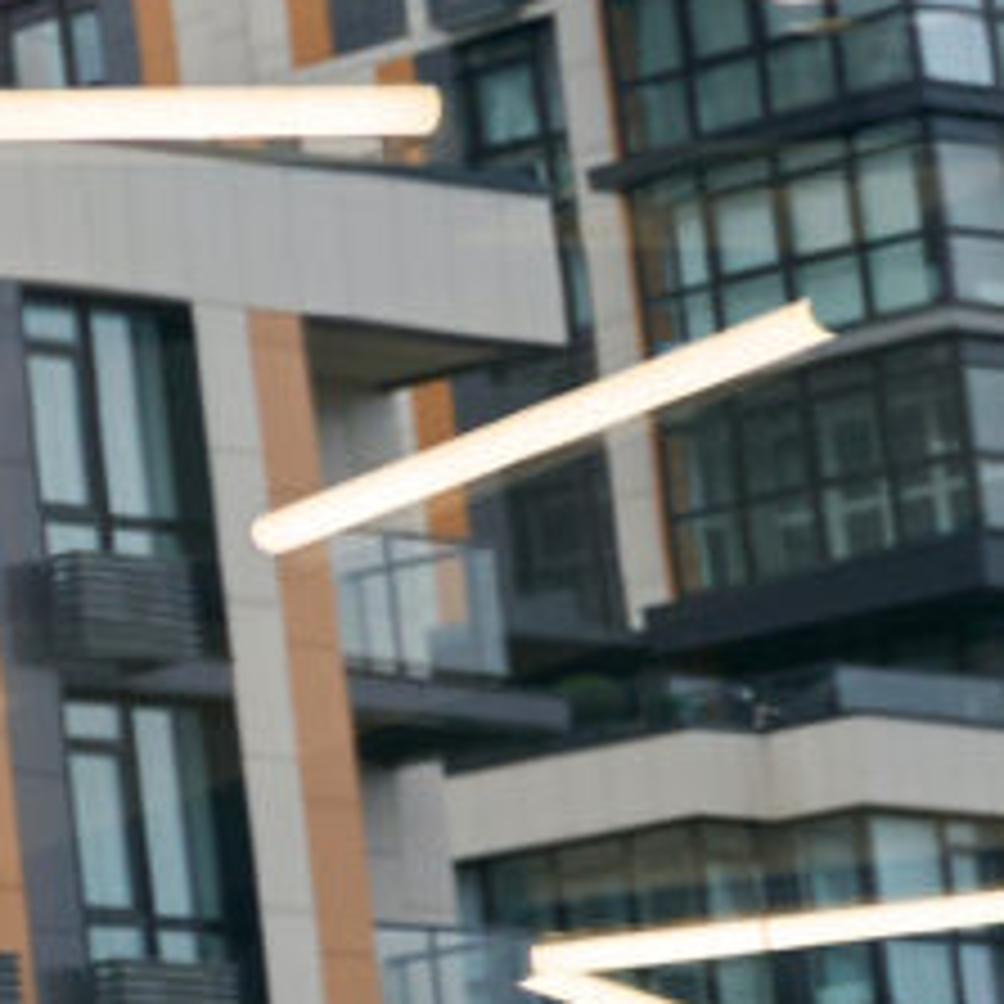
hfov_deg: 5.4
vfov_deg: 7.0
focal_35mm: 251
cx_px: -3903
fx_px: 8231
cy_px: 934
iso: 250
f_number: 2.8
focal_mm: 25.7
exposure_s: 1/320
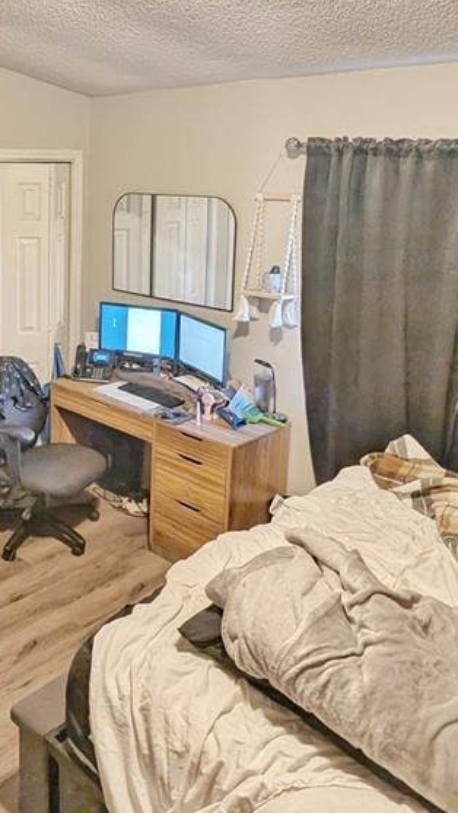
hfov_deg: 35.3
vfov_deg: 60.3
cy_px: 311
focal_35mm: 32
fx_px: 691
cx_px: 82
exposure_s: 1/33.7
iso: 141
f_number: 2.2
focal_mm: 2.22
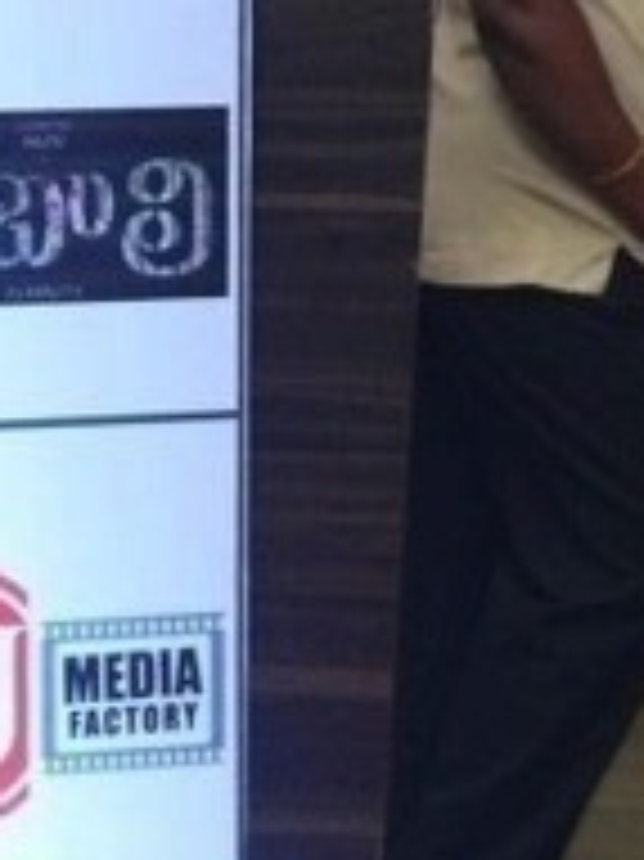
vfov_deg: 9.0
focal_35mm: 219
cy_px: 837
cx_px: -1126
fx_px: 5438
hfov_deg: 6.3
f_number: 4
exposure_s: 1/100
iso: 1250
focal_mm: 24
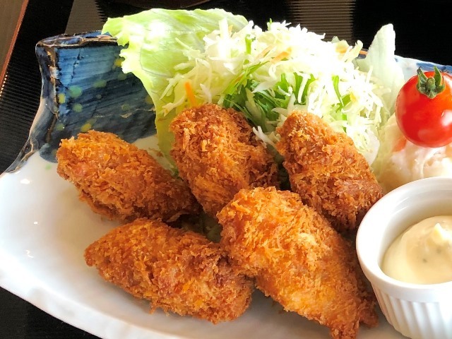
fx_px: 366
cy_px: 170
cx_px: 226
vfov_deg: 49.7
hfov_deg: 63.4
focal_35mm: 28
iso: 40
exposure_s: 1/24
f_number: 1.8
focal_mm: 4
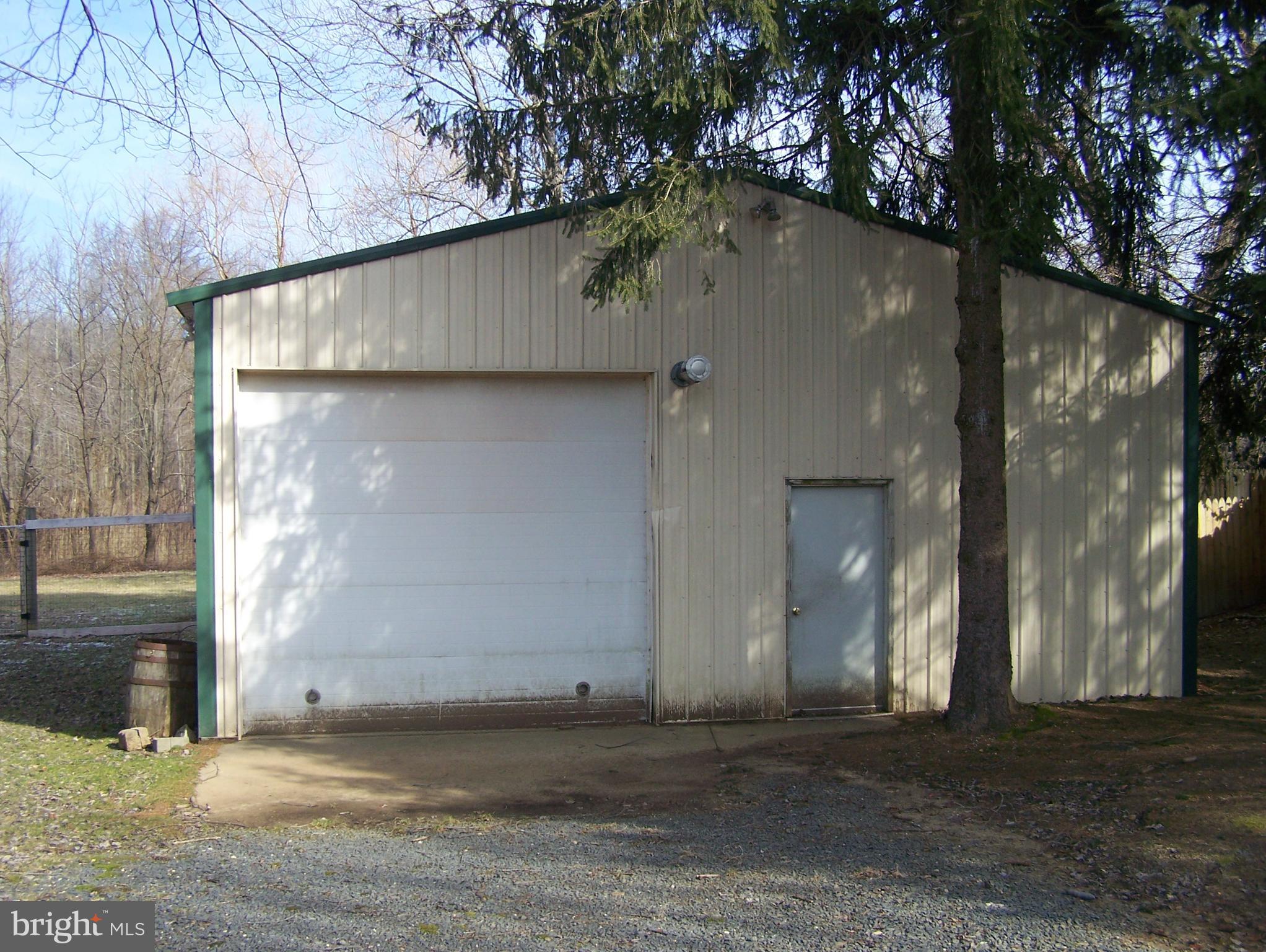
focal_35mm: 38
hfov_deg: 48.9
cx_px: 633
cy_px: 476
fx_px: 1391
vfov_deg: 37.8
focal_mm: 6.3
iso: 80
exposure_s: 1/500
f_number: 2.8
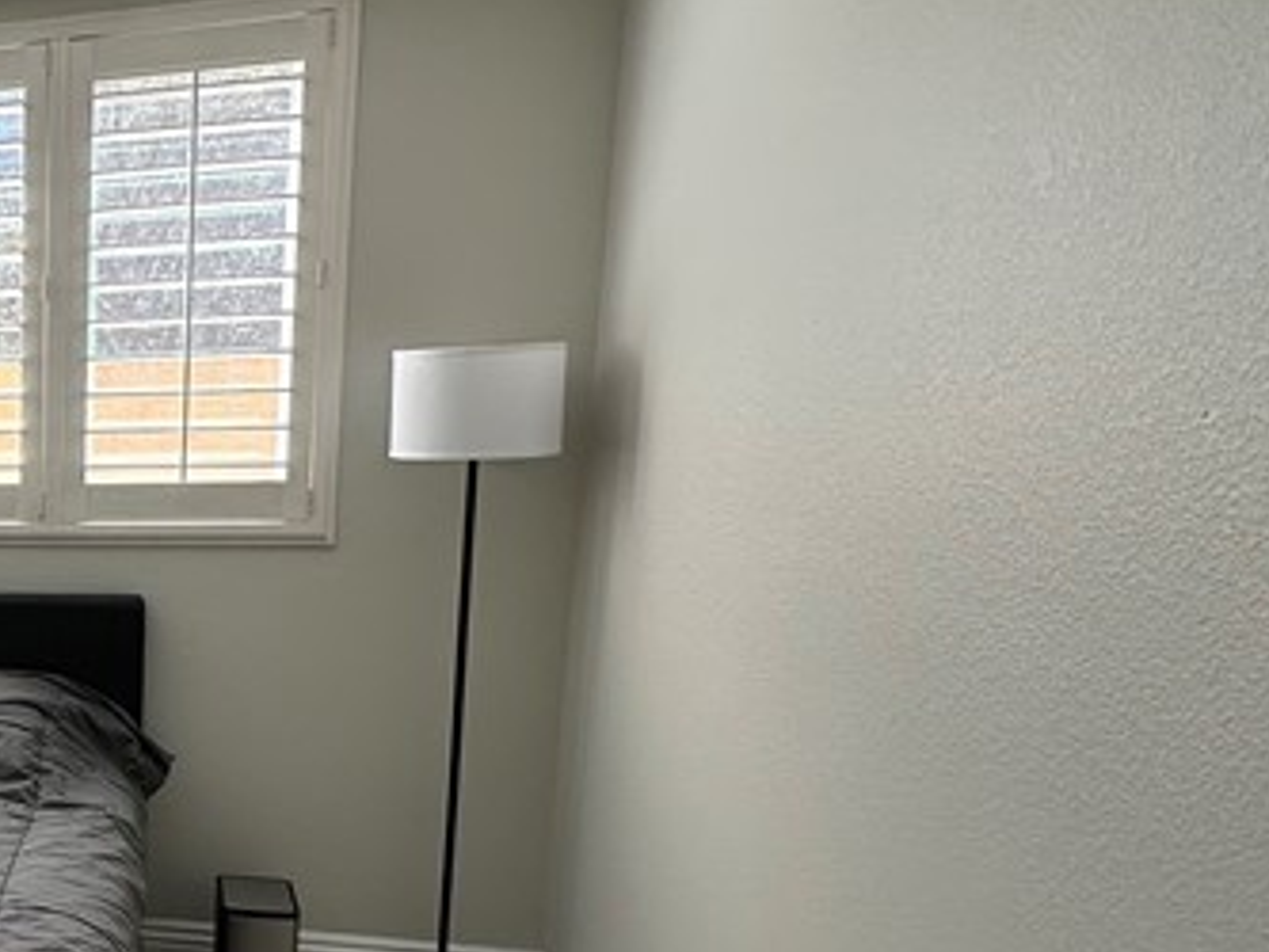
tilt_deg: -10.5
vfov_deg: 33.2
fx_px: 1577
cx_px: -450
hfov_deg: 31.5
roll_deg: +2.5
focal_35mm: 43
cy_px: 655
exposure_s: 1/186
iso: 40
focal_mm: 2.22
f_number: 2.2
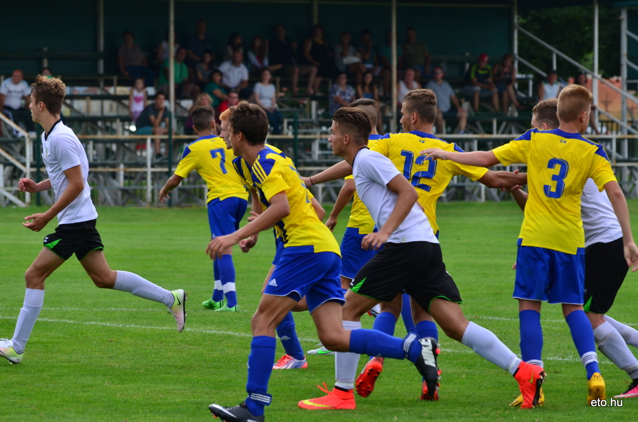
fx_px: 4510
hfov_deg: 8.1
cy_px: 211
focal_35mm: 255
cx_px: 319
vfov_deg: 5.4
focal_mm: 170
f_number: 5.6
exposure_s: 1/500
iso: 180
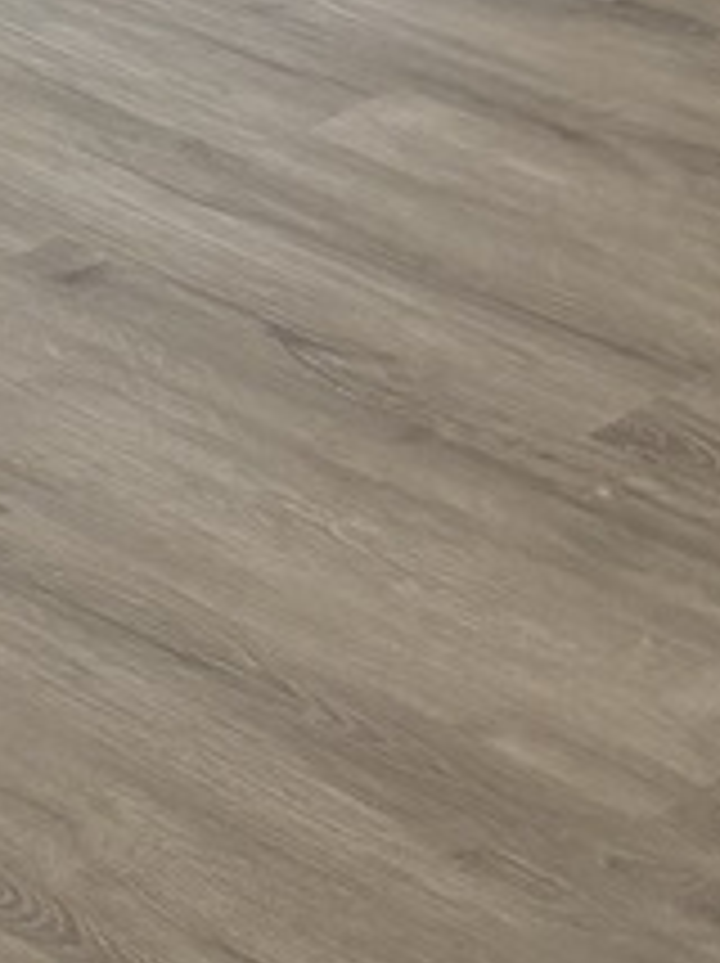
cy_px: -544
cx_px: -711
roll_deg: +0.6
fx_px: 4863
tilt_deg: -17.0
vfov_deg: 10.8
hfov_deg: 8.1
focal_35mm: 175
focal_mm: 5.96
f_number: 1.6
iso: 100
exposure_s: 1/120
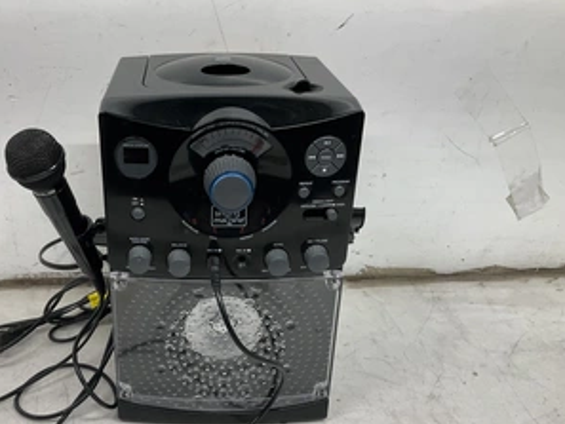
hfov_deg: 47.2
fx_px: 637
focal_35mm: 39
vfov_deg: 36.8
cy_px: 238
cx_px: 194
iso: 50
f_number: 1.8
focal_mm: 3
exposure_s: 1/120
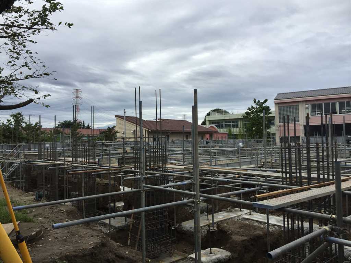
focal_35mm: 29
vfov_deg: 48.2
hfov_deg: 61.7
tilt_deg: +3.7
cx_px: 176
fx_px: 294
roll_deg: +0.1
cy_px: 132
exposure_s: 1/2083
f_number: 2.2
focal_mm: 4.15
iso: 32
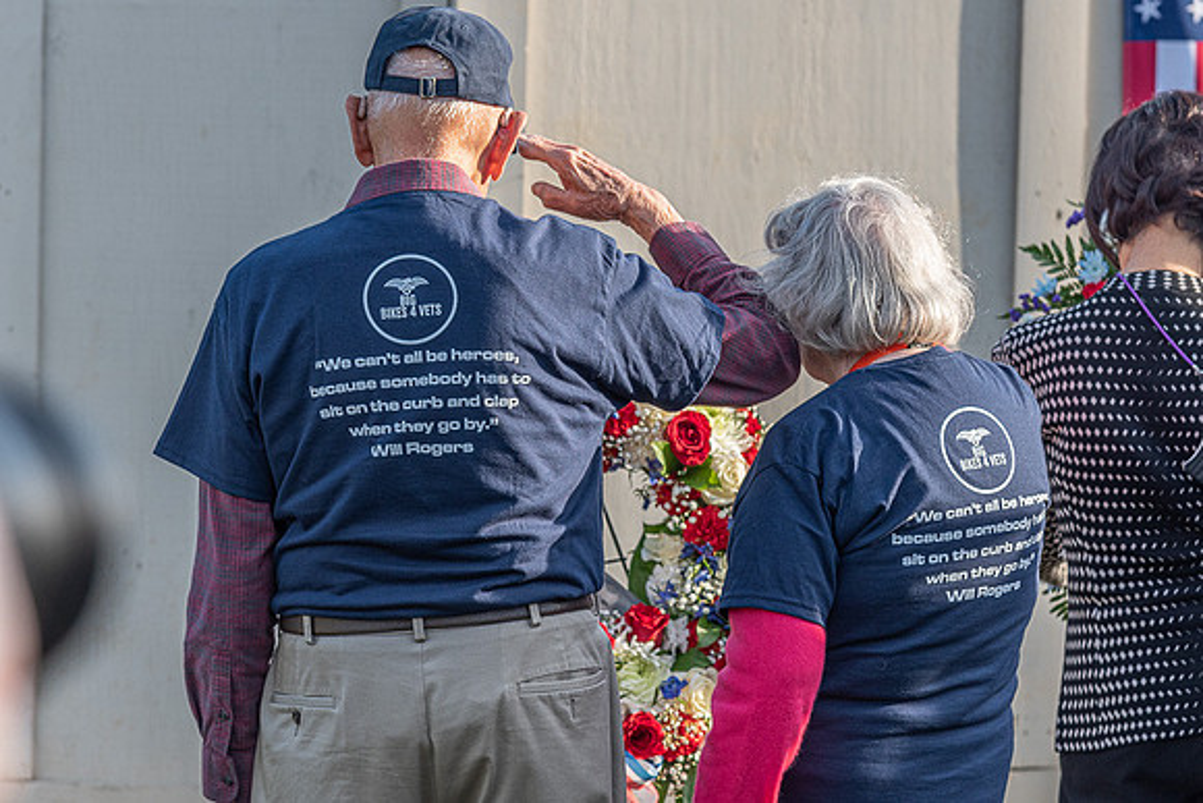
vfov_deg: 11.5
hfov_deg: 17.2
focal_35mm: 119
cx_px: 683
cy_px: 349
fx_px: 3984
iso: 500
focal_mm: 105
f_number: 5.6
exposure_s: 1/500
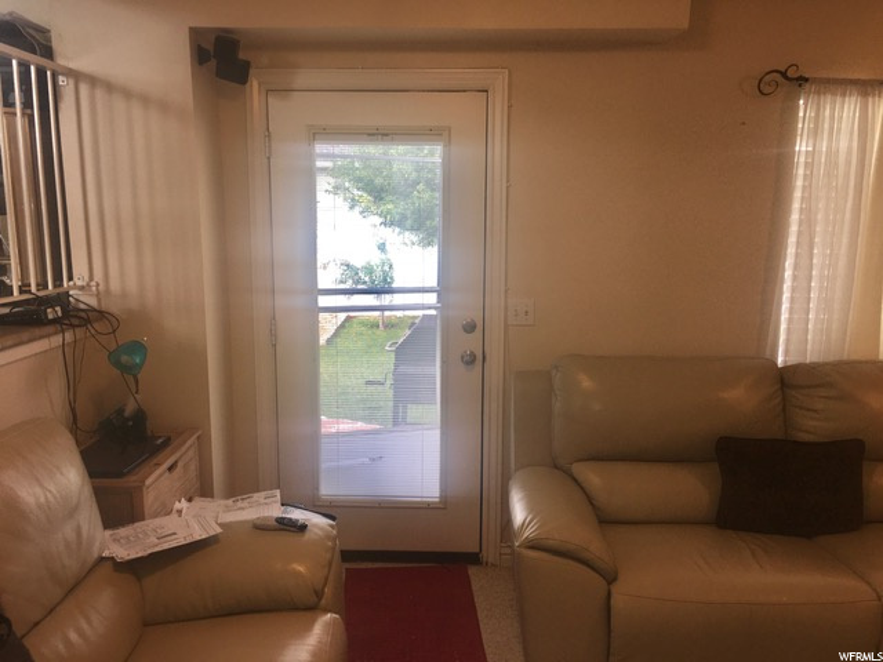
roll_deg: -0.2
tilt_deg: -8.3
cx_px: 442
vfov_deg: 48.2
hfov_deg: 61.7
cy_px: 331
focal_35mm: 29
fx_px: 740
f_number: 2.2
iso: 25
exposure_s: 1/44
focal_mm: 4.15
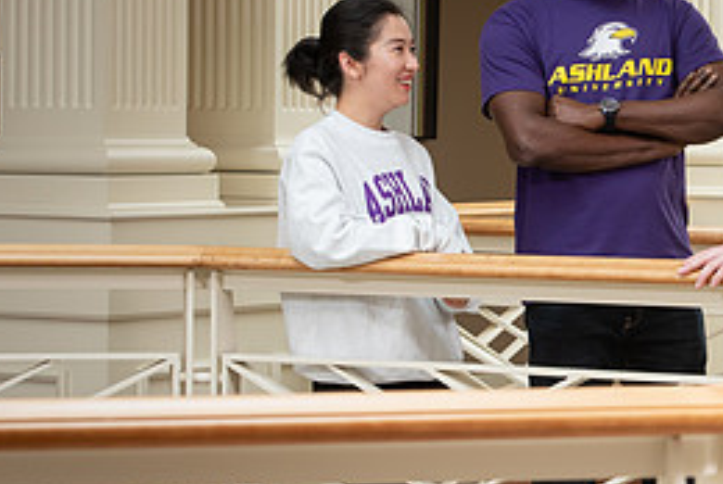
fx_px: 3136
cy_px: 229
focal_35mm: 156
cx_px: 745
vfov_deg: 8.8
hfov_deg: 13.0
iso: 1000
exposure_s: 1/200
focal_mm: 70
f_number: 7.1
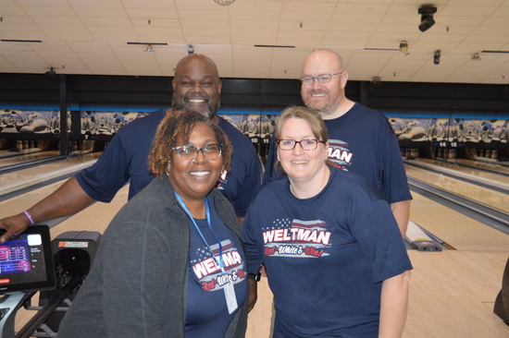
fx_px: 615
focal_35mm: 44
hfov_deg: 45.0
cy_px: 169
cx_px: 254
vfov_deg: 30.8
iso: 1800
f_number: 4.2
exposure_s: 1/60
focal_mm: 29
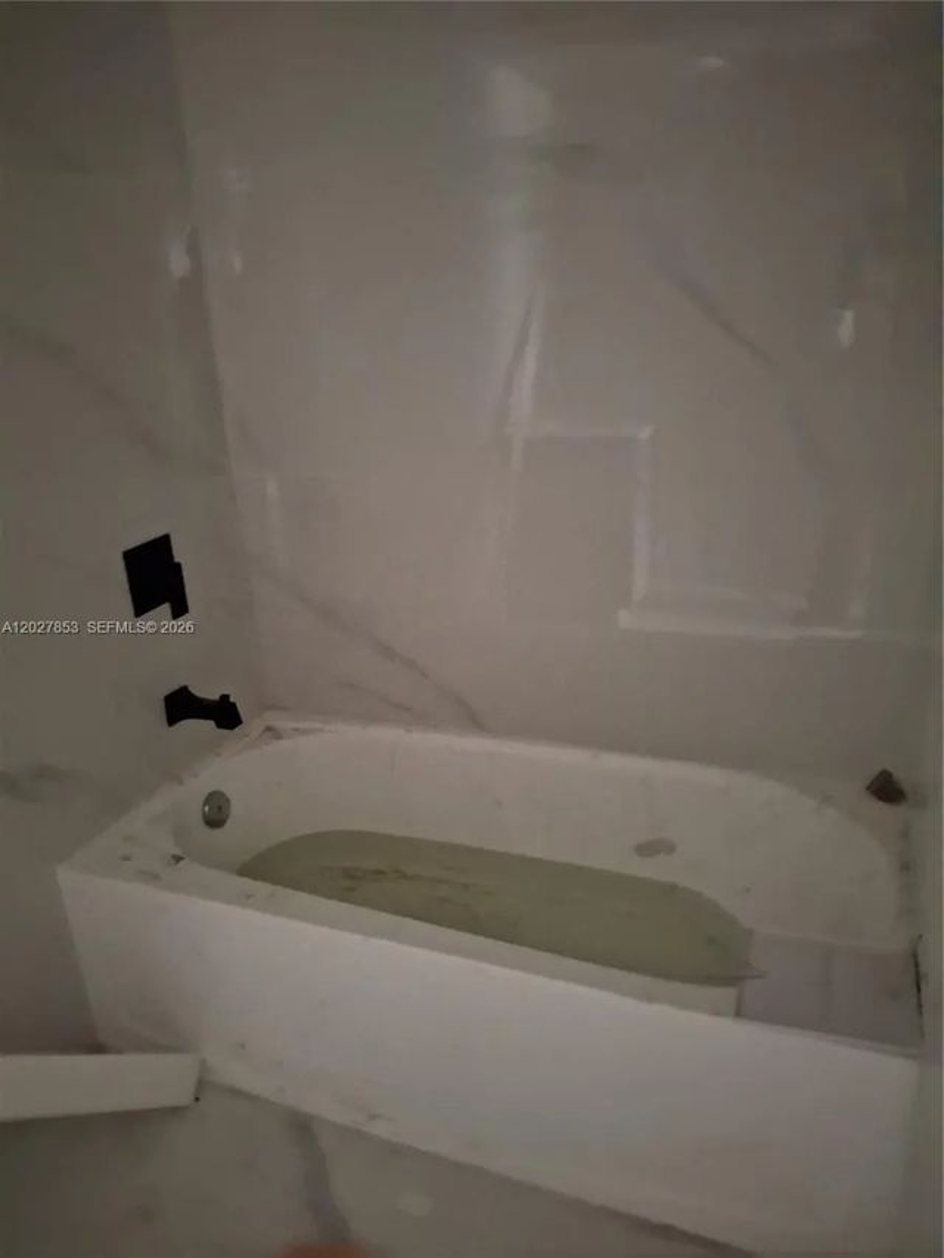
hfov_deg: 54.9
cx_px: 472
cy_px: 629
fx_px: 909
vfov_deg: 69.4
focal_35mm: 25
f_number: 1.8
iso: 2000
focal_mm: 4.69
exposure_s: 1/5
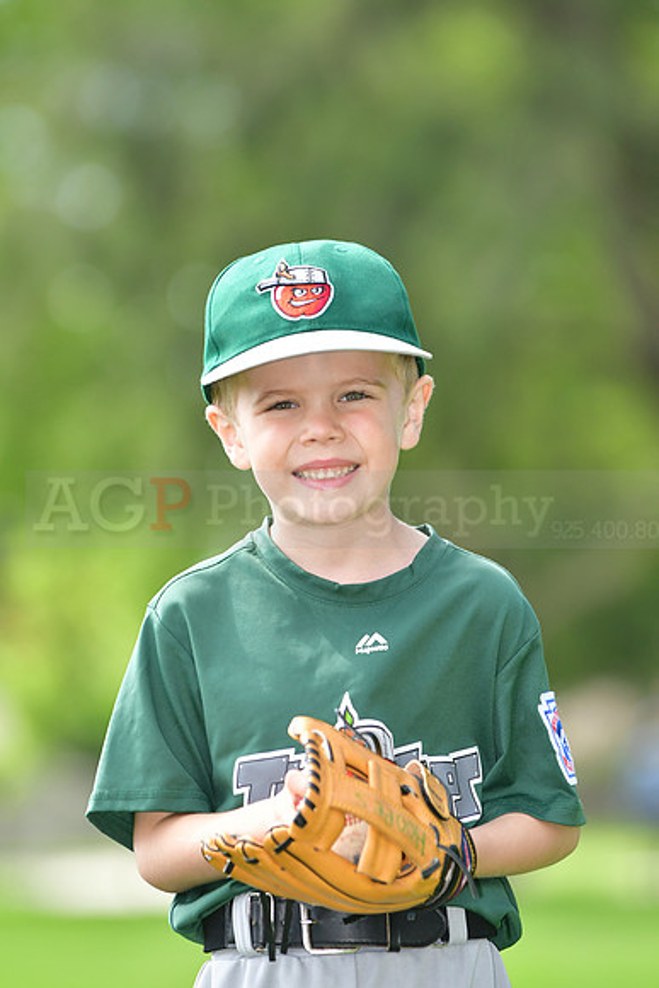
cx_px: 330
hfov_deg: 5.0
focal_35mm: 278
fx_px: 7615
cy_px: 494
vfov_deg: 7.4
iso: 500
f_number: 4
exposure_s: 1/1600
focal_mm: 185
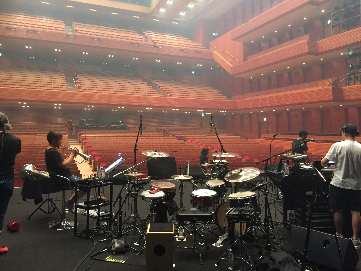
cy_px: 136
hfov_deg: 61.7
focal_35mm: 29
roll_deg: -2.3
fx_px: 302
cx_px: 180
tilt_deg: -1.5
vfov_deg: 48.2
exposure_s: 1/24
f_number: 2.2
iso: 250
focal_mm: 4.15
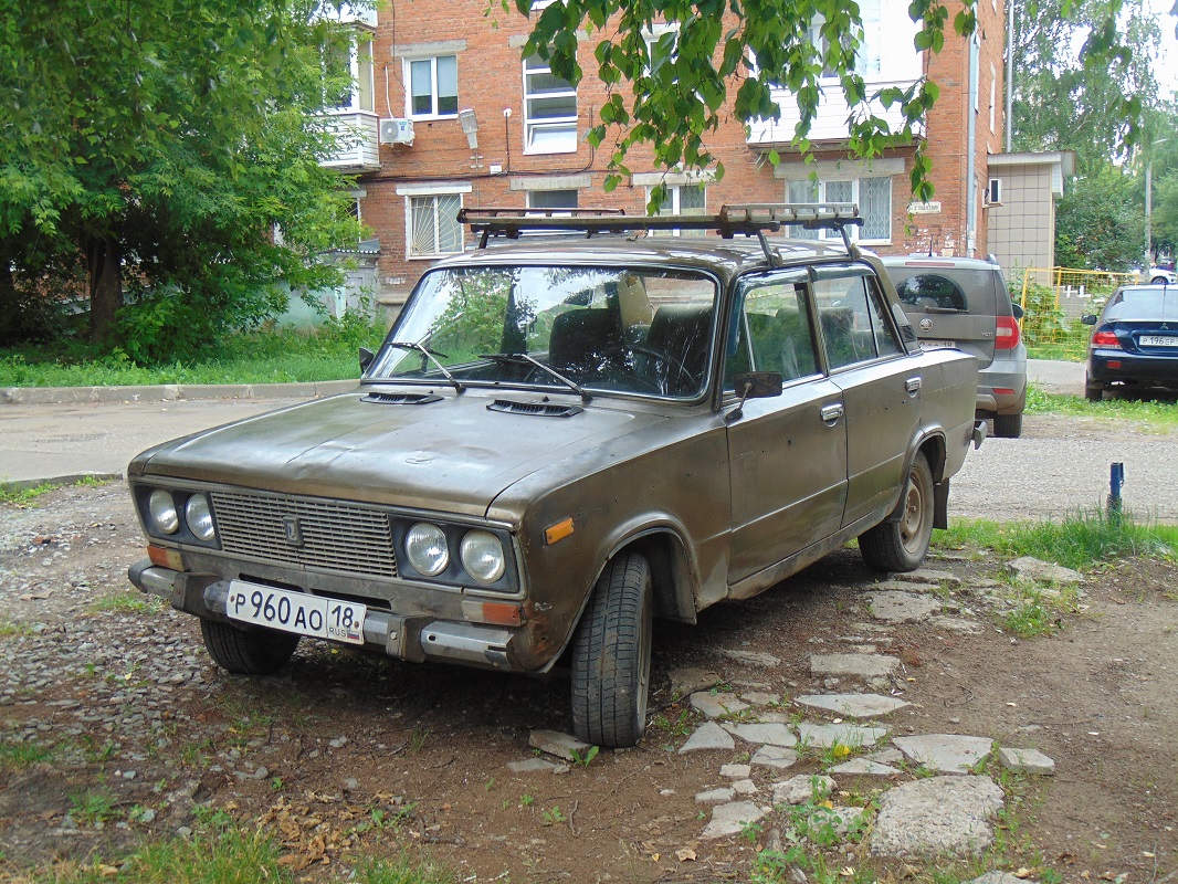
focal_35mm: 42
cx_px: 589
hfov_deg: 44.8
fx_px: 1430
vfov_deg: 34.4
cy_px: 442
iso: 80
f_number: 3.3
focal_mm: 7.6
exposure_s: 1/30
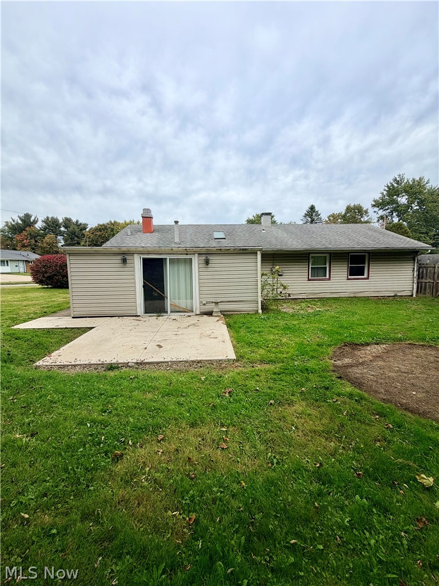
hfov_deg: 85.7
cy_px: 293
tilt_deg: -6.2
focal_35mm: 14
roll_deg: +0.7
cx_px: 220
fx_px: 237
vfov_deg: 102.1
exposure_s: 1/770
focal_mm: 2.22
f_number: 2.2
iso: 25
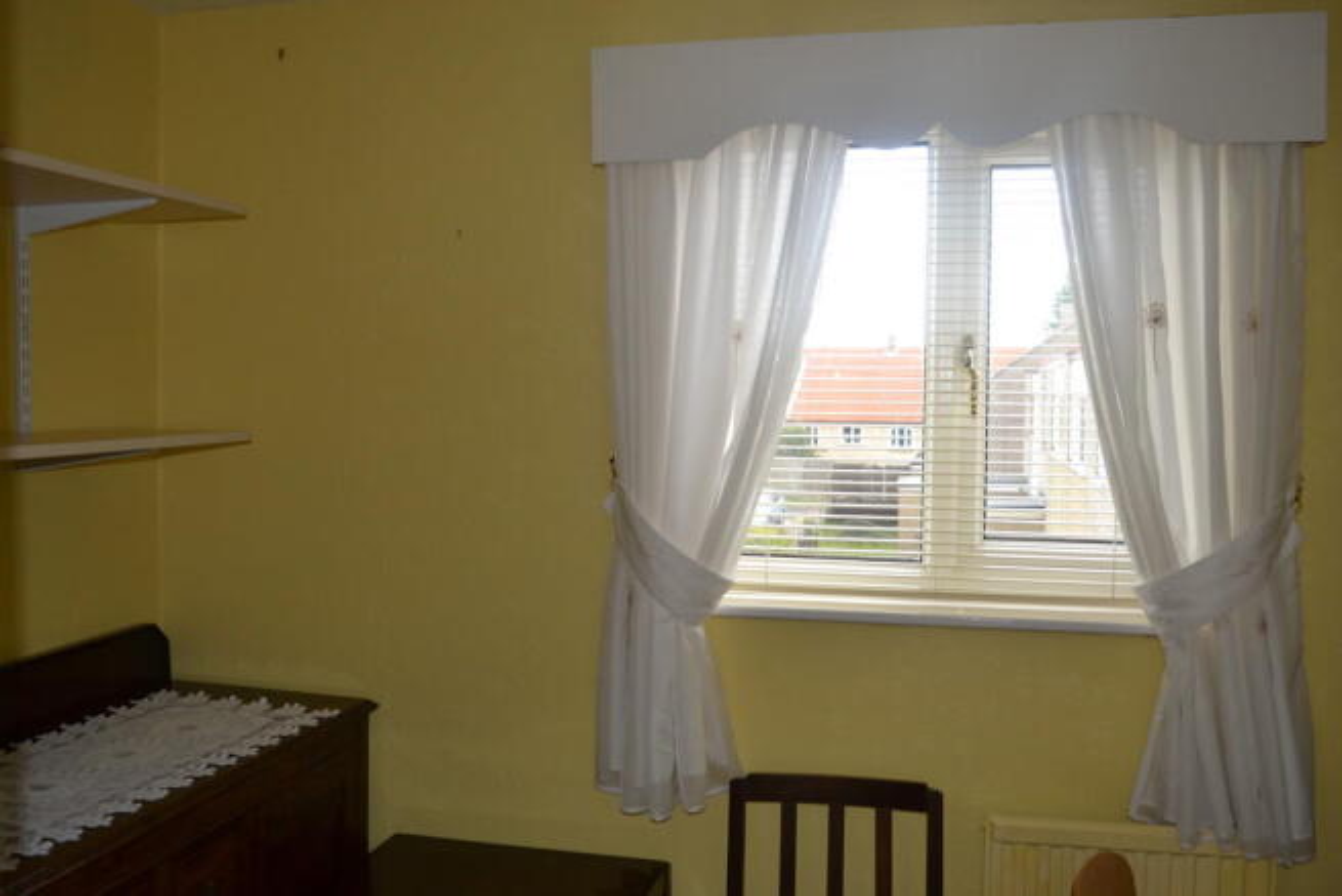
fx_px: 1230
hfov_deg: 57.2
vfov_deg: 40.0
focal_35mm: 33
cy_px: 448
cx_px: 671
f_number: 4
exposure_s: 1/125
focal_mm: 22
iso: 250
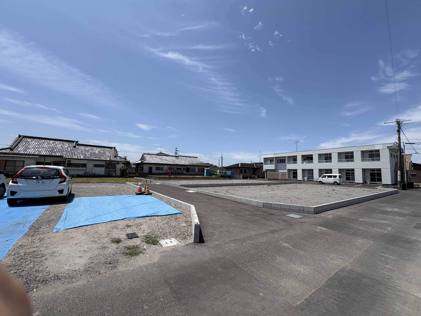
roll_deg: -0.5
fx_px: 170
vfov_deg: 85.7
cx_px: 210
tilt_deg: +5.8
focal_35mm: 14
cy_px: 158
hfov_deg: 102.1
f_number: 2.2
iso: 40
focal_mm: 2.22
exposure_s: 1/2985
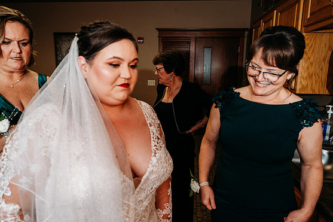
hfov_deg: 71.5
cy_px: 107
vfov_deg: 51.2
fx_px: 231
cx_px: 167
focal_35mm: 25
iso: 1250
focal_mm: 24
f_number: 4.5
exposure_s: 1/200
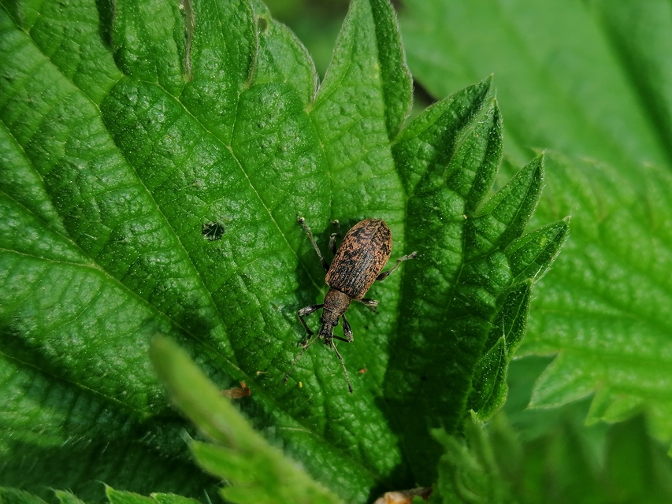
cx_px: 336
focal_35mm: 58
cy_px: 252
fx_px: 1126
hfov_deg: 33.2
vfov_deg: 25.2
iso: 50
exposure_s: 1/136
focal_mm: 3.95
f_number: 1.8
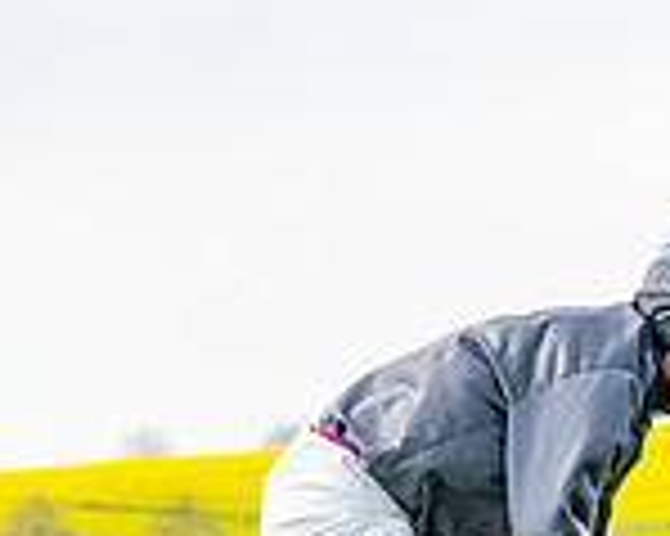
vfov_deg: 4.5
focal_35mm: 338
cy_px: 976
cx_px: 388
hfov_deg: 5.7
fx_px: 6698
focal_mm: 70
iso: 200
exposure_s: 1/1250
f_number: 4
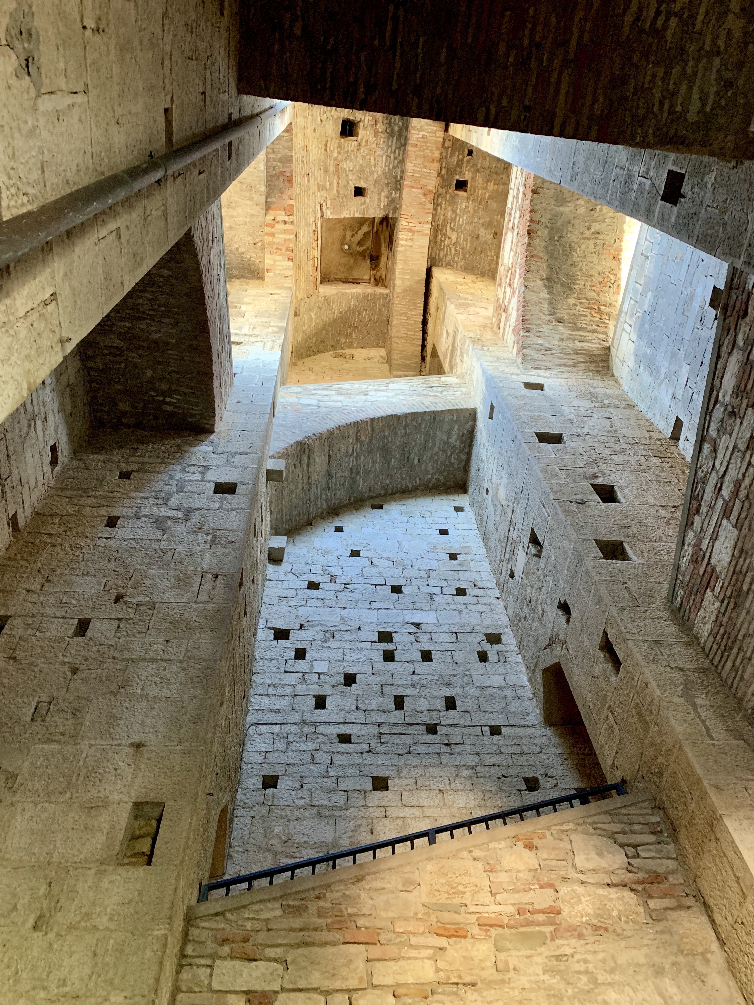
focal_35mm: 26
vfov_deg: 67.3
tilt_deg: +61.6
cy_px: 502
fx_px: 755
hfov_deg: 53.1
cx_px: 377
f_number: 1.8
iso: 400
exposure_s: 1/55
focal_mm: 4.25
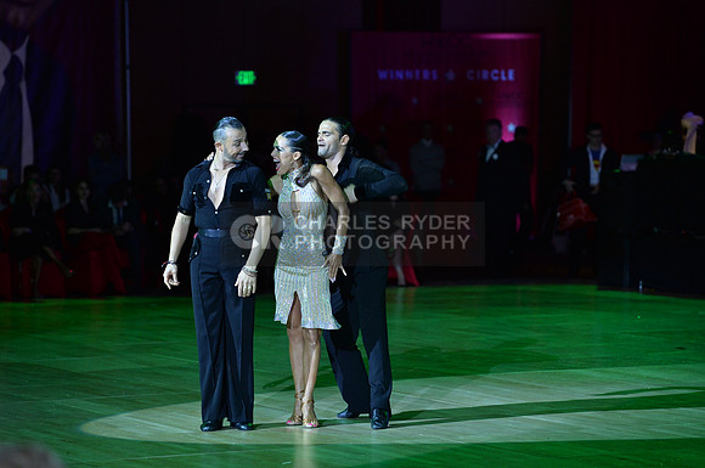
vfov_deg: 9.8
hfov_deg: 14.7
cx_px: 352
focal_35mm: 140
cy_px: 234
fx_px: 2738
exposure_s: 1/250
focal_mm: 140
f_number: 4
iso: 2000
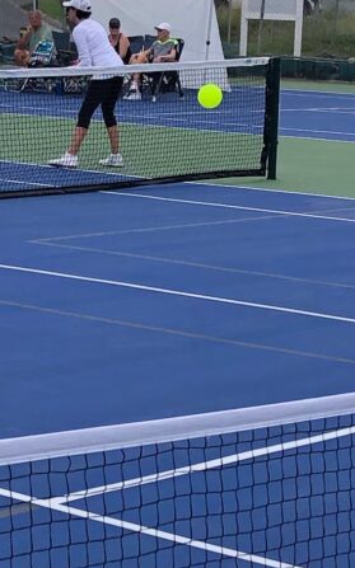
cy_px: 358
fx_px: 2107
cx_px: 41
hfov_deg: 9.6
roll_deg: -2.4
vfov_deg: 15.4
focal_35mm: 136
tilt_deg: -11.3
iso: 20
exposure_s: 1/1200
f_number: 1.8
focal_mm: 3.99
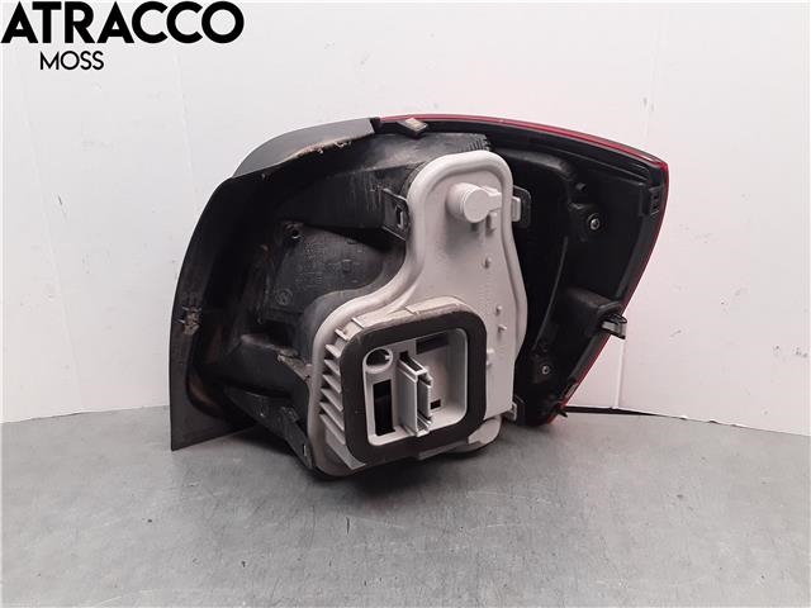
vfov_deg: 49.7
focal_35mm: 28
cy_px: 304
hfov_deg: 63.4
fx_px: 656
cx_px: 406
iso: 100
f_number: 1.9
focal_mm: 2.91
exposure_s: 1/100
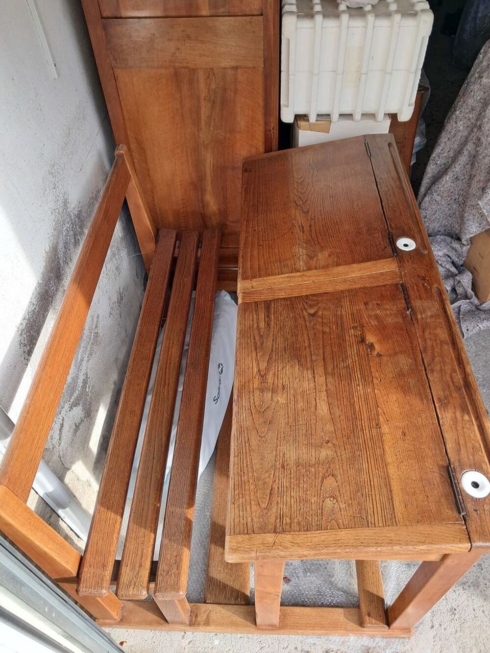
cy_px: 326
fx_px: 510
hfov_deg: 51.4
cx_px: 245
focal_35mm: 27
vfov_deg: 65.3
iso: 50
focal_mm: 4
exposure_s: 1/100
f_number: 1.8
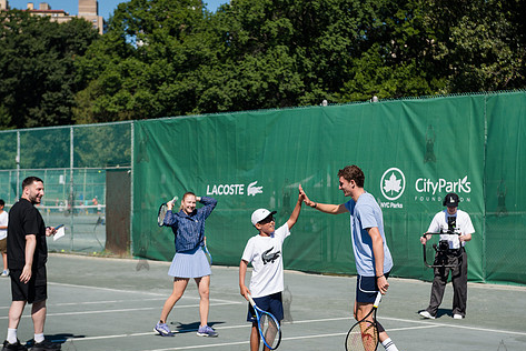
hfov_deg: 23.4
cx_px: 283
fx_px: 1272
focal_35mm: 87
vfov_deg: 15.7
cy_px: 197
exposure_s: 1/2000
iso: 200
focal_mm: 70
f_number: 4
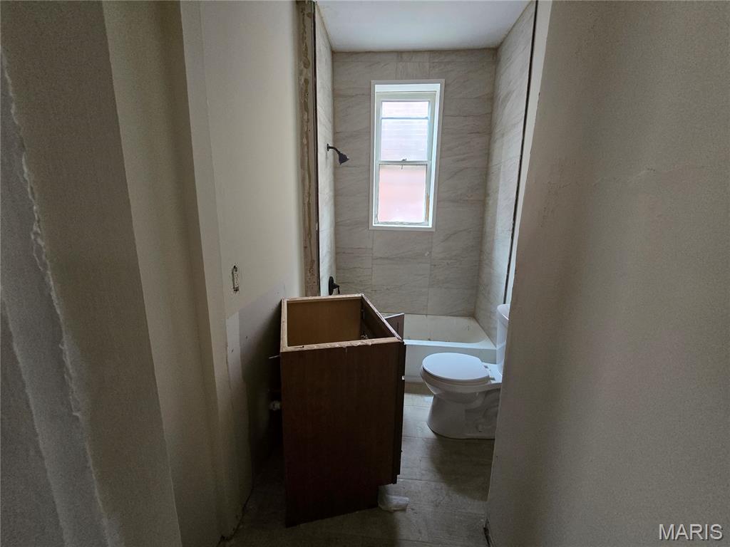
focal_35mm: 13
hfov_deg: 106.2
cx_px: 365
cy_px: 274
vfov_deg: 89.9
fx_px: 274
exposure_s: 1/60
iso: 1000
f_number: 2.2
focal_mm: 2.2
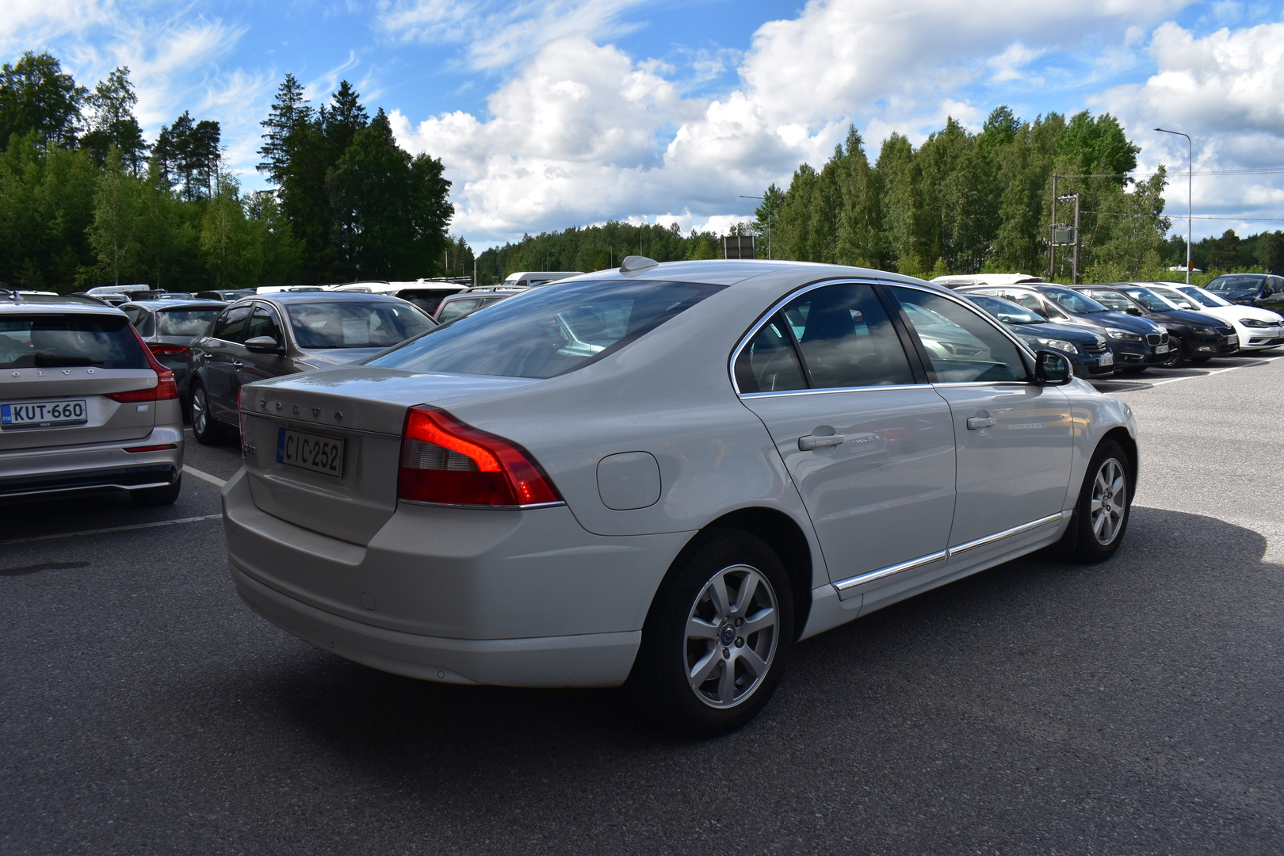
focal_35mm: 27
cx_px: 642
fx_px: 963
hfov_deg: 67.4
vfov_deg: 47.9
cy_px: 428
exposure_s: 1/500
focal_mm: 18
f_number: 11
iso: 400
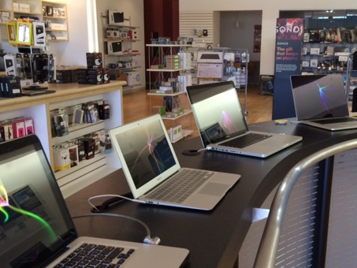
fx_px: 423
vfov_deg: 35.1
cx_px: 210
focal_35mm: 41
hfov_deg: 45.6
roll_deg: -1.3
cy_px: 139
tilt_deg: -13.0
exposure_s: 1/30
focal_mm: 4.15
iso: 125
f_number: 2.2
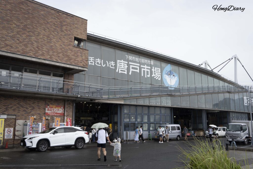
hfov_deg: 61.9
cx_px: 126
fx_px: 211
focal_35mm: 30
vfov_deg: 43.6
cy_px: 84
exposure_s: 1/125
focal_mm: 30
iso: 100
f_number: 9
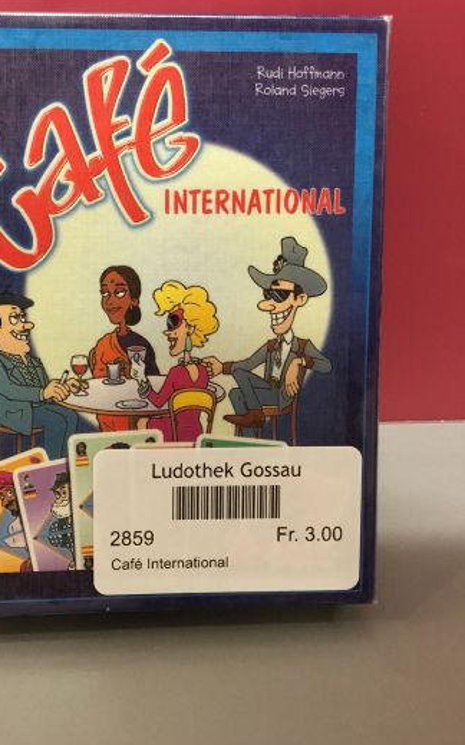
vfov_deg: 51.6
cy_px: 363
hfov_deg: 33.2
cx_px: 146
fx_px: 771
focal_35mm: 38
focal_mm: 3.3
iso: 250
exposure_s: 1/33
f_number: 2.4
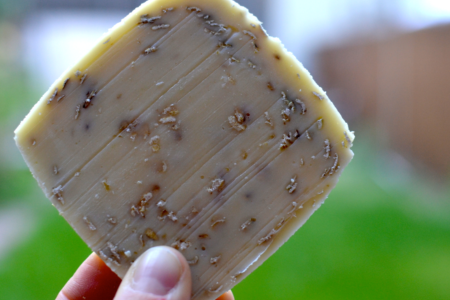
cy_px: 119
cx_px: 247
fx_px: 909
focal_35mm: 73
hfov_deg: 27.8
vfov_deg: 18.7
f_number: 3.5
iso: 400
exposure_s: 1/200
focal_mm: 35
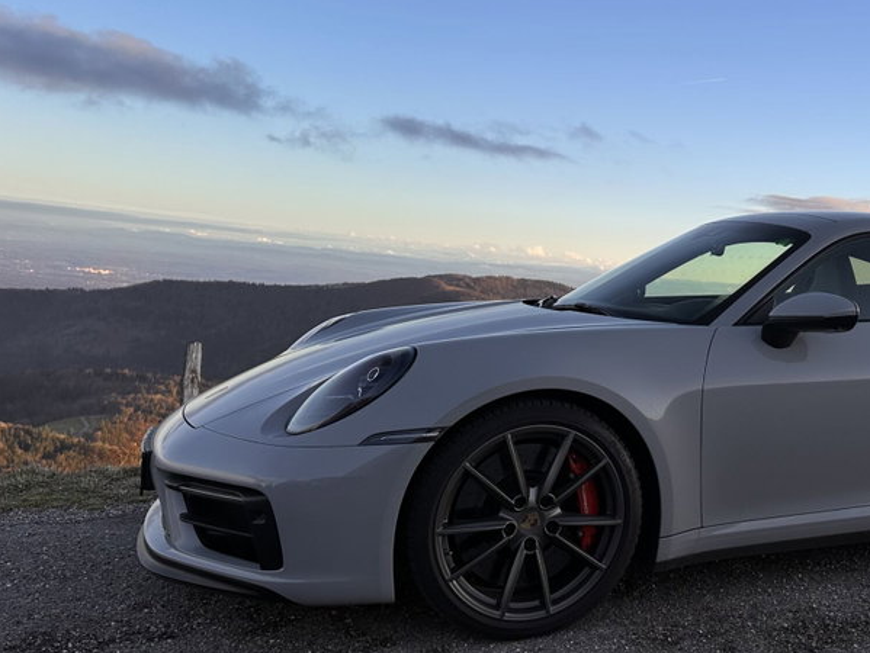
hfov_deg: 42.9
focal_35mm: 41
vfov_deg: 34.8
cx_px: 739
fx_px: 1031
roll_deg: -4.7
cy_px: 212
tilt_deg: +3.0
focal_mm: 6.86
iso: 80
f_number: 1.78
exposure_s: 1/1131
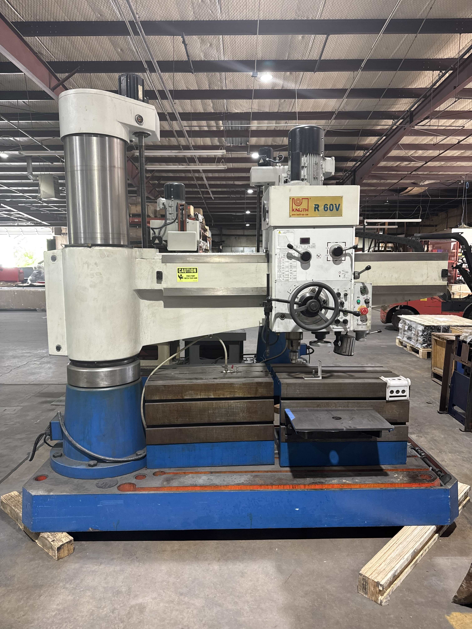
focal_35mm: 24
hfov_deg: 56.8
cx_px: 236
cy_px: 314
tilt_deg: -5.5
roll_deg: +0.5
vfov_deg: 71.6
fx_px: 436
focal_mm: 6.76
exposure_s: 1/60
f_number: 1.78
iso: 250
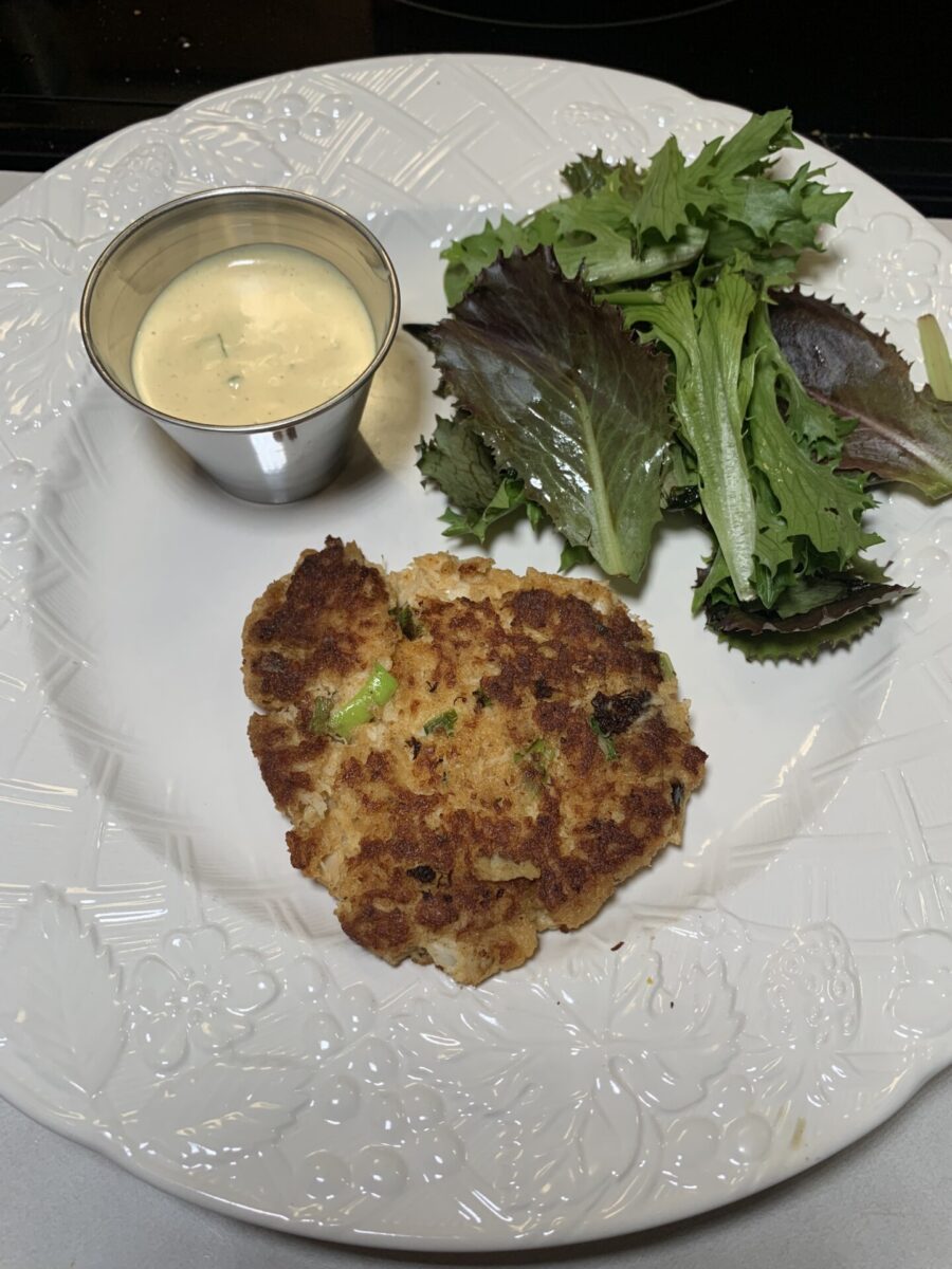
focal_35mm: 26
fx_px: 953
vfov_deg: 67.3
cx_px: 476
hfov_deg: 53.1
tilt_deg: -64.9
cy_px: 634
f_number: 1.8
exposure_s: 1/120
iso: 64
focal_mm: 4.25
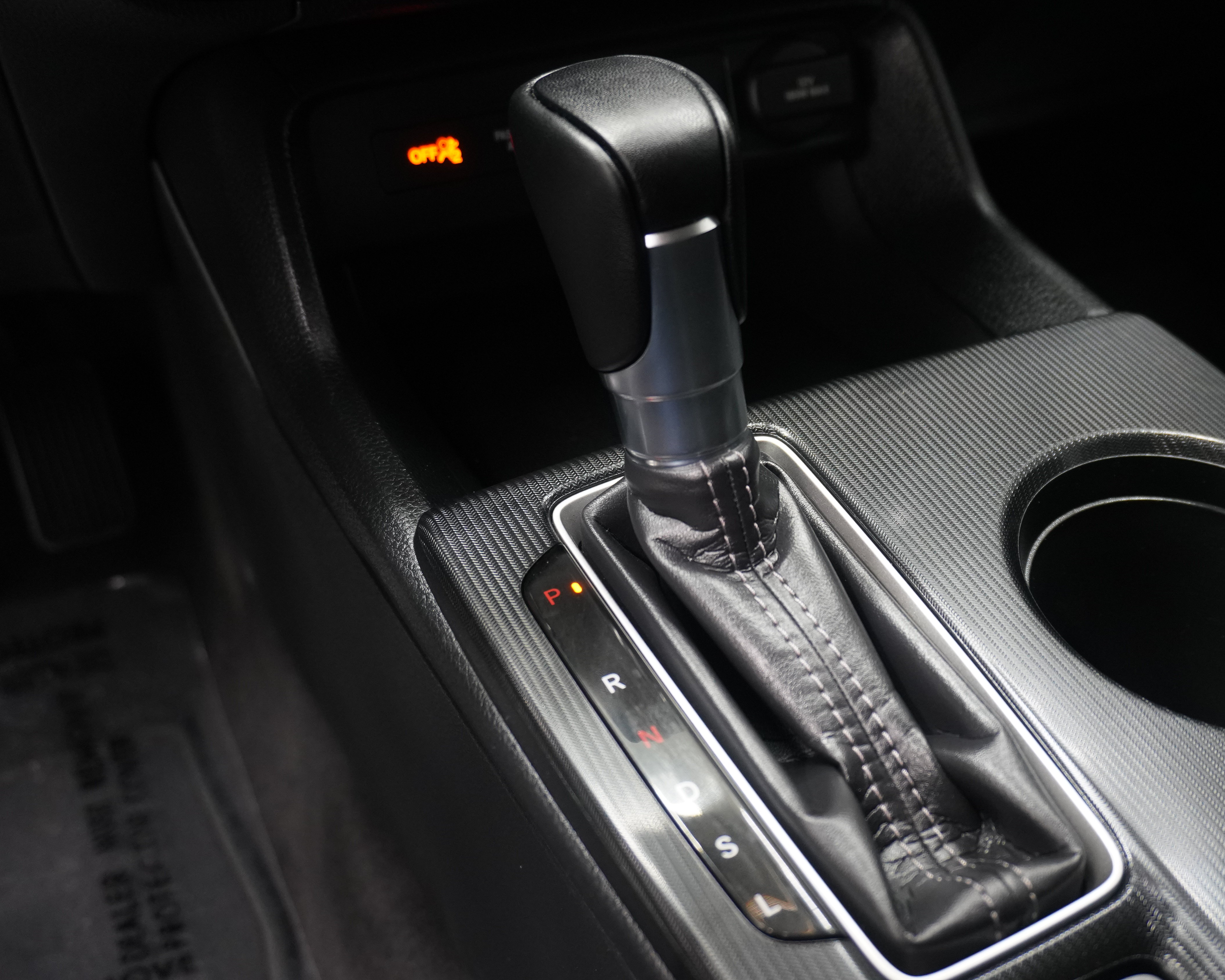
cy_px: 481
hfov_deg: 46.7
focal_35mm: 39
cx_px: 712
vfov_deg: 38.2
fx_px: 1414
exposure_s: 1/60
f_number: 4
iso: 1600
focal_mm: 23
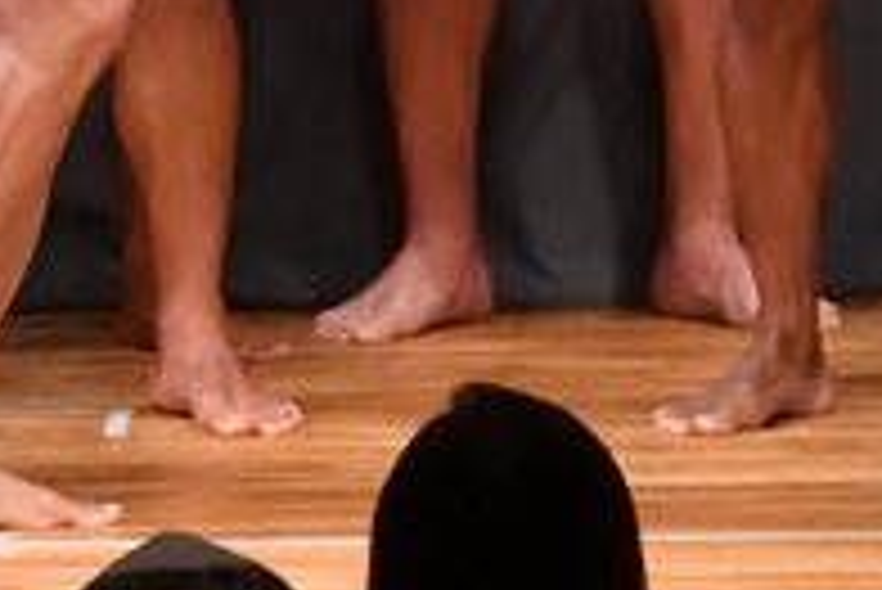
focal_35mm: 1066
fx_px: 26135
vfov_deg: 1.3
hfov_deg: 1.9
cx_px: 218
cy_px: -333
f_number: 5.6
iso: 10000
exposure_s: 1/400
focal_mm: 180
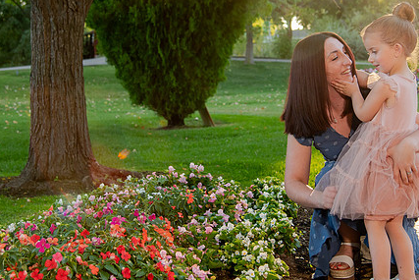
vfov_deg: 16.8
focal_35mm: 81
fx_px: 943
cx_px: 230
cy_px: 62
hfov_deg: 25.0
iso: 640
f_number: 4
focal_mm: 38
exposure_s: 1/400
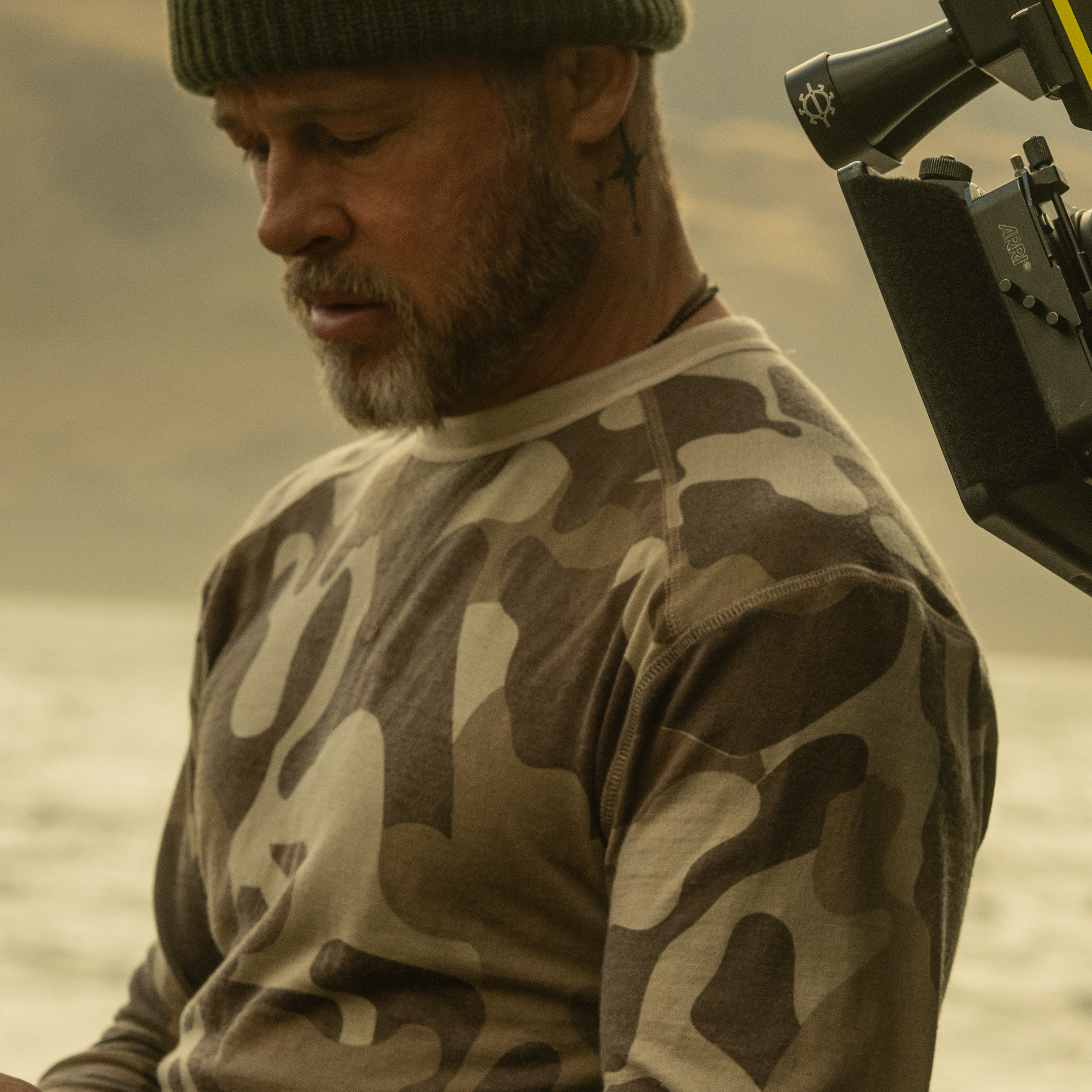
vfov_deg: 8.2
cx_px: 938
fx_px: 7638
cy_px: 601
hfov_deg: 8.2
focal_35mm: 214
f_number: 6.3
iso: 500
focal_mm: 85
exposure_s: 1/400
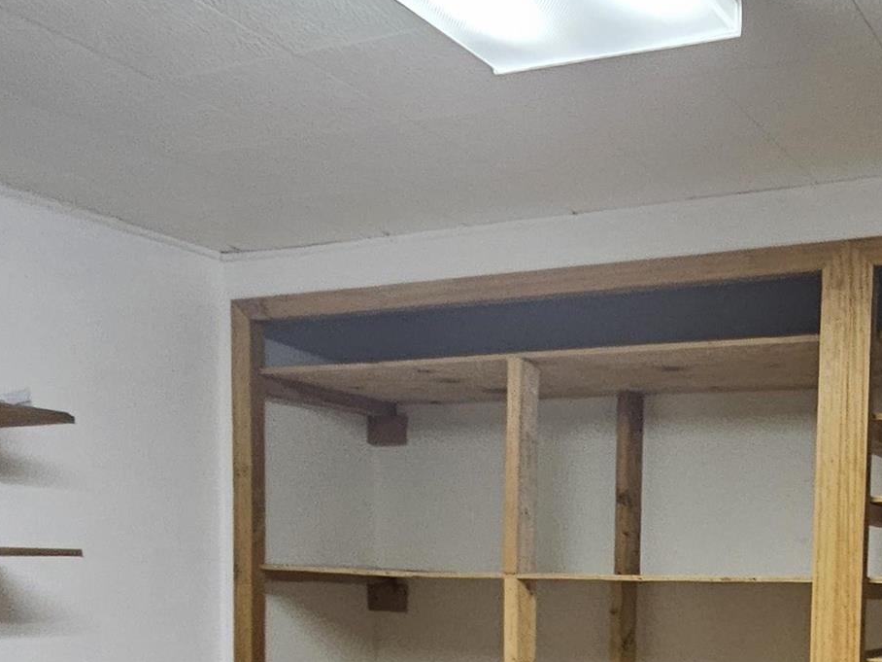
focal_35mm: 44
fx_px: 1121
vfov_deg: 30.2
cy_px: 688
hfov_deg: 41.1
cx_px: 708
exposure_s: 1/30
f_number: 2.2
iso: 500
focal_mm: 2.2
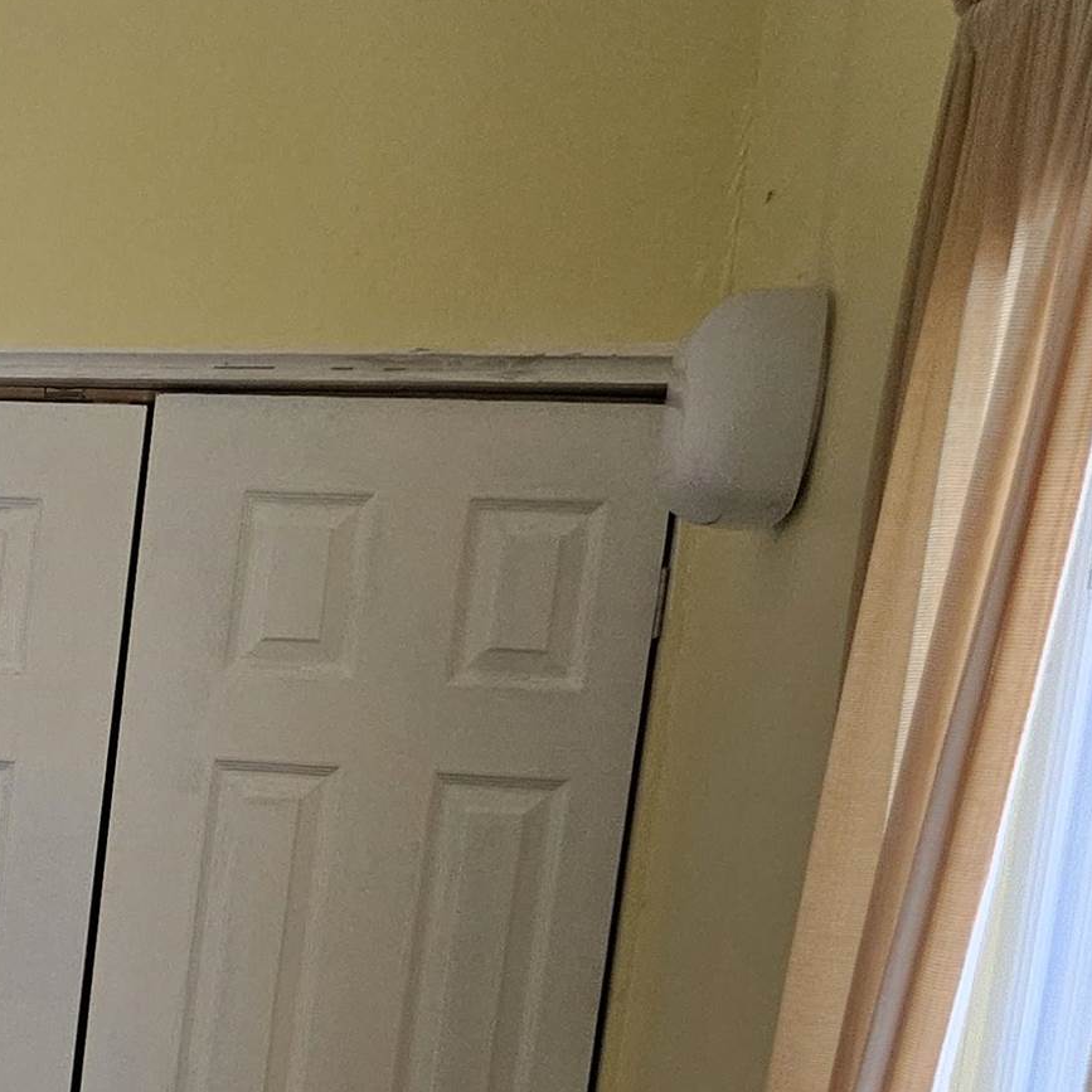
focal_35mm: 72
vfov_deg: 22.9
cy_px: 1113
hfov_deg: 20.9
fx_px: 2570
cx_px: -477
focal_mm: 5.4
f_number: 1.8
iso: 500
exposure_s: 1/170
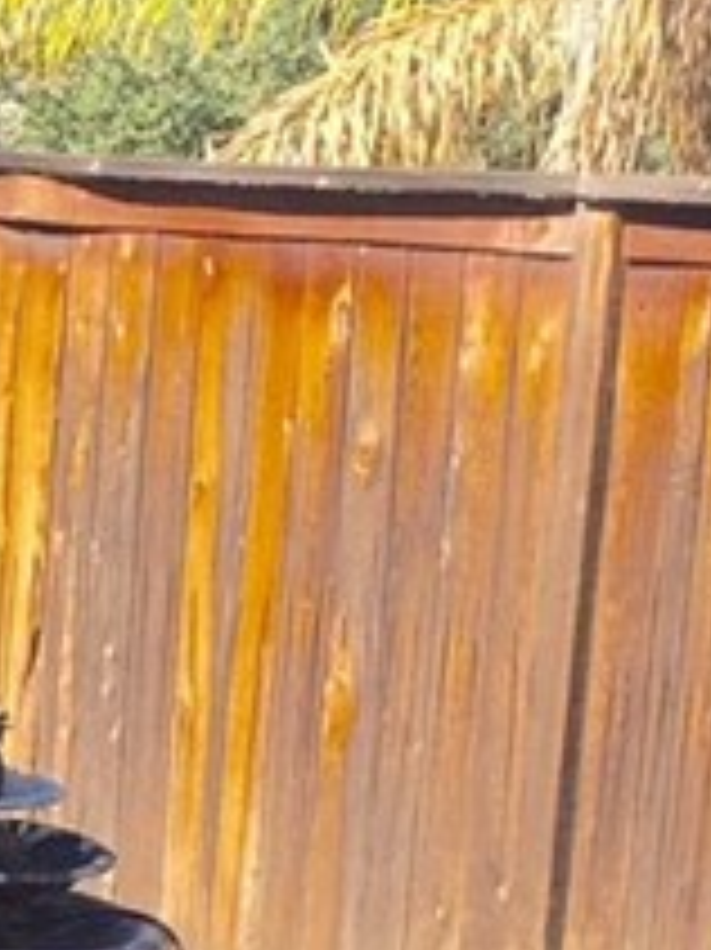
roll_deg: -3.4
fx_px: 3865
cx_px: -914
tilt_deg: -8.5
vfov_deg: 13.9
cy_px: 779
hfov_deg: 9.5
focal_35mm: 141
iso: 32
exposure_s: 1/989
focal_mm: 4.15
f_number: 2.2
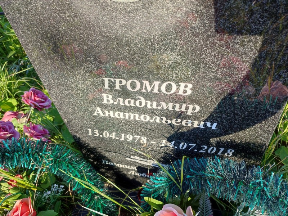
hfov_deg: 69.4
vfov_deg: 54.9
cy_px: 108
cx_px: 144
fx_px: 208
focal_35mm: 25
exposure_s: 1/100
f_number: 1.9
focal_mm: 6.04
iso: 55
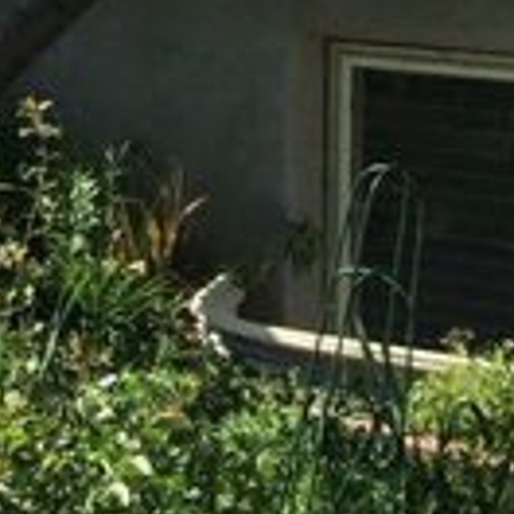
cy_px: -265
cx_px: -596
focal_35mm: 124
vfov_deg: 13.3
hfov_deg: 12.1
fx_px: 2083
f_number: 2.2
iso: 32
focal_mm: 4.15
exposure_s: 1/1414
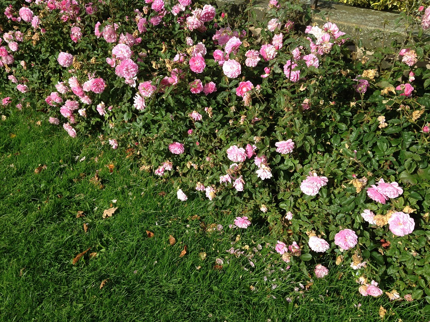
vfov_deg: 42.9
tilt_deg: -32.2
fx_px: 410
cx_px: 215
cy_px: 161
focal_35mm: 33
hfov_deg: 55.4
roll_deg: -0.4
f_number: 2.4
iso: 50
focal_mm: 4.12
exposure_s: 1/1261
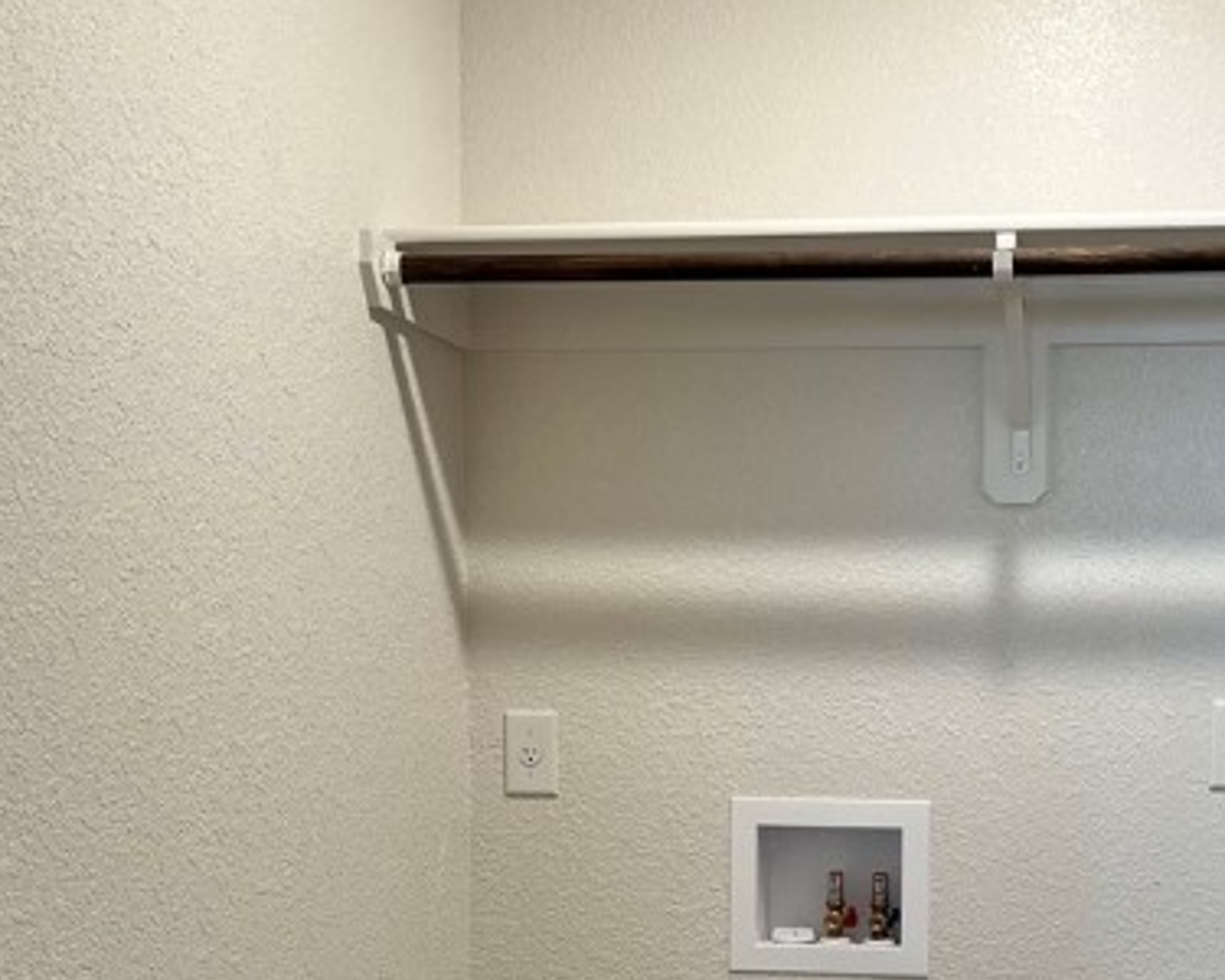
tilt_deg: -3.6
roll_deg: -0.2
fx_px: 1885
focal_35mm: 52
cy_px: 823
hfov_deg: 35.2
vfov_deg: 28.3
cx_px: 924
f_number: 1.5
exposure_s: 1/120
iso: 125
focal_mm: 5.7
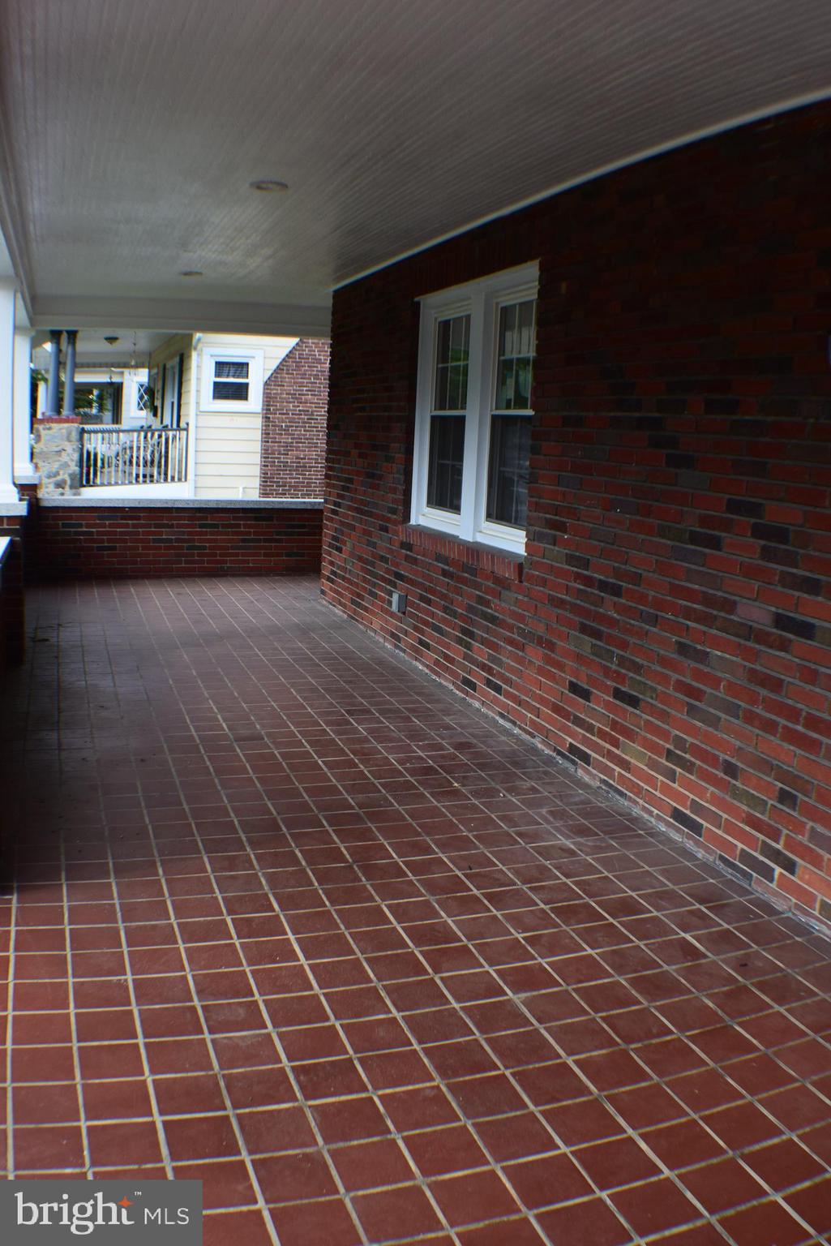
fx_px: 1505
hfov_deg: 30.9
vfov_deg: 44.9
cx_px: 416
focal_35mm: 44
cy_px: 623
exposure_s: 1/125
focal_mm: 29
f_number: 9
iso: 400
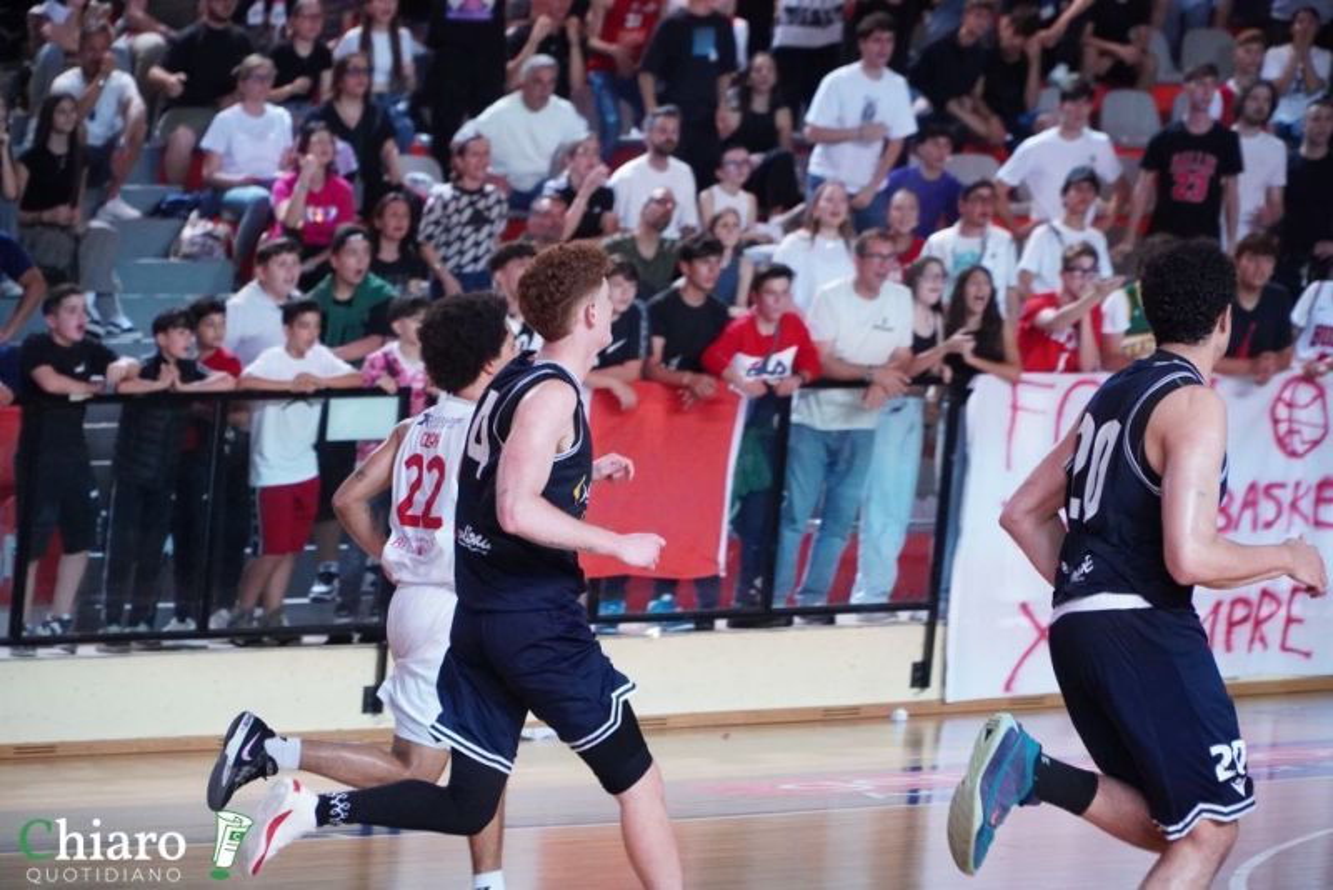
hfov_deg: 14.1
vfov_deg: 9.4
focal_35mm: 146
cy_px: 445
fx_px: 5389
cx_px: 666
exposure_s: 1/800
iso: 5000
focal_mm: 97
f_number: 4
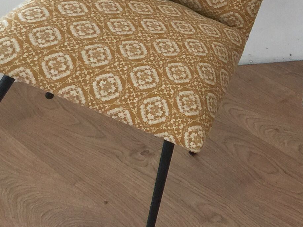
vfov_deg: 14.2
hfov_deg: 17.3
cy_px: 12
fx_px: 901
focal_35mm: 103
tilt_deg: -28.7
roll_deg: +5.0
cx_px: 449
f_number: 2.2
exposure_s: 1/33
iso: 64
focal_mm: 4.15
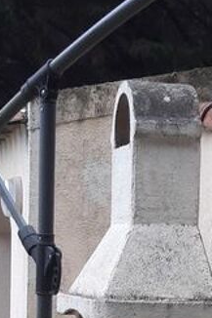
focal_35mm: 119
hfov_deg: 11.5
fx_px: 1052
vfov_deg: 16.2
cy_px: 427
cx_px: 138
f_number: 1.9
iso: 64
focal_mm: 3.7
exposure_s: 1/33
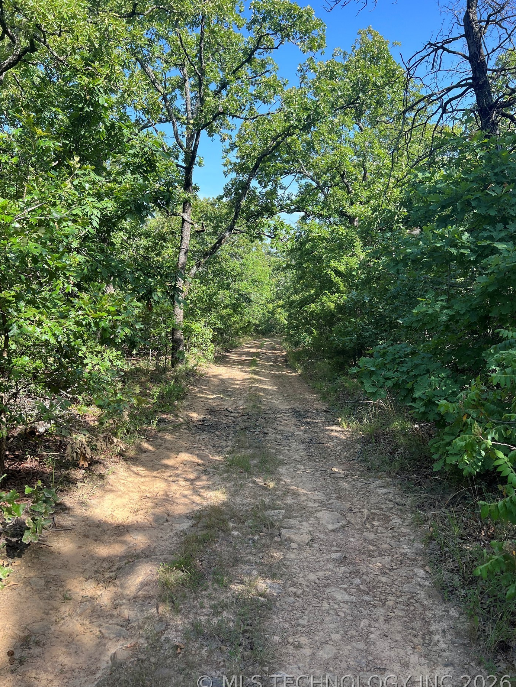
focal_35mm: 27
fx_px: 537
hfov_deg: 51.3
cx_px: 249
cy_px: 343
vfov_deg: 65.3
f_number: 1.5
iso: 50
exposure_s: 1/797
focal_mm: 5.7
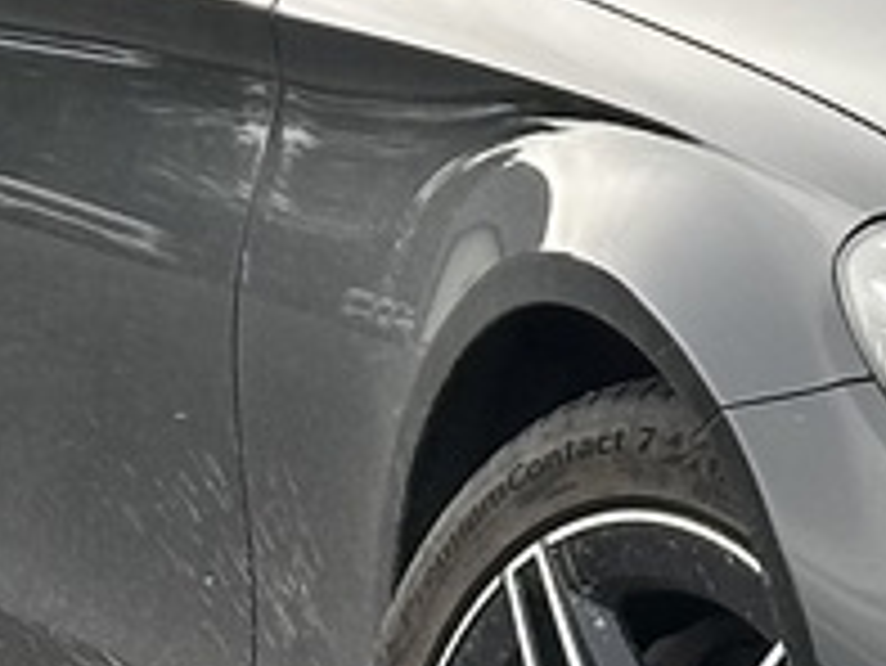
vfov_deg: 4.2
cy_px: -220
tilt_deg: +0.0
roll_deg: -0.3
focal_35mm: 351
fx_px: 8989
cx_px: 1349
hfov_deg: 5.6
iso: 64
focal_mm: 6.86
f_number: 1.78
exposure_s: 1/240
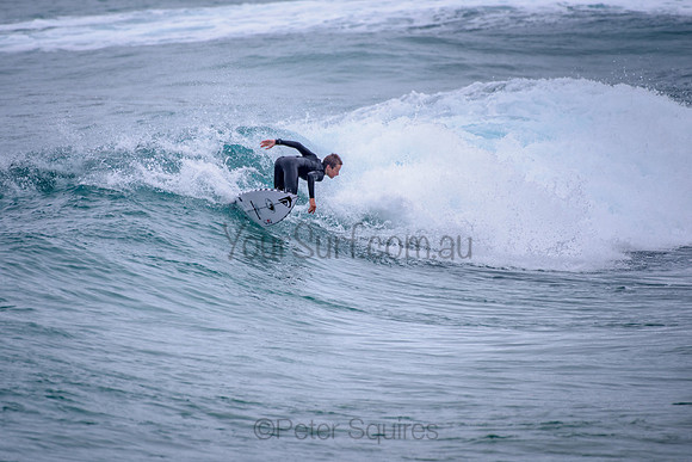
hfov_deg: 3.4
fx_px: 11786
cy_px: 200
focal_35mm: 613
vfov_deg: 2.2
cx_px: 287
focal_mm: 500
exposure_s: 1/2000
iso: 140
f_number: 5.6
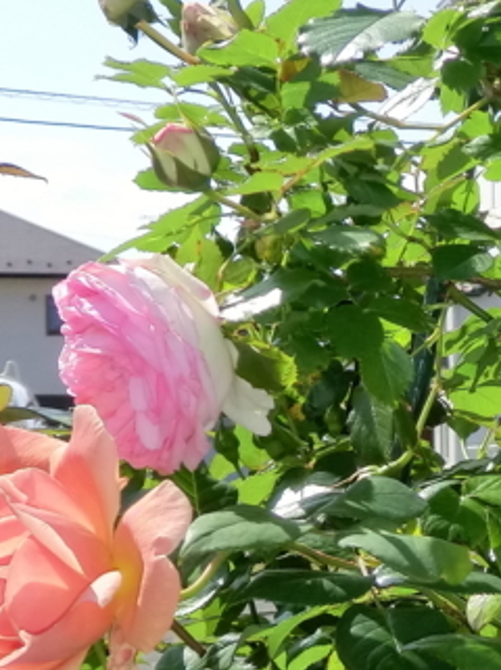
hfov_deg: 12.3
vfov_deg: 17.0
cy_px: 516
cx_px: 720
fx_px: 2224
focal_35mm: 115
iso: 50
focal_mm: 6.58
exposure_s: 1/800
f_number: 3
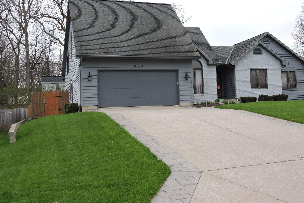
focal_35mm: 43
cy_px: 91
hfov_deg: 45.4
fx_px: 363
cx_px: 156
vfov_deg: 31.2
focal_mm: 7.2
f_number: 3.8
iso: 100
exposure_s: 1/320
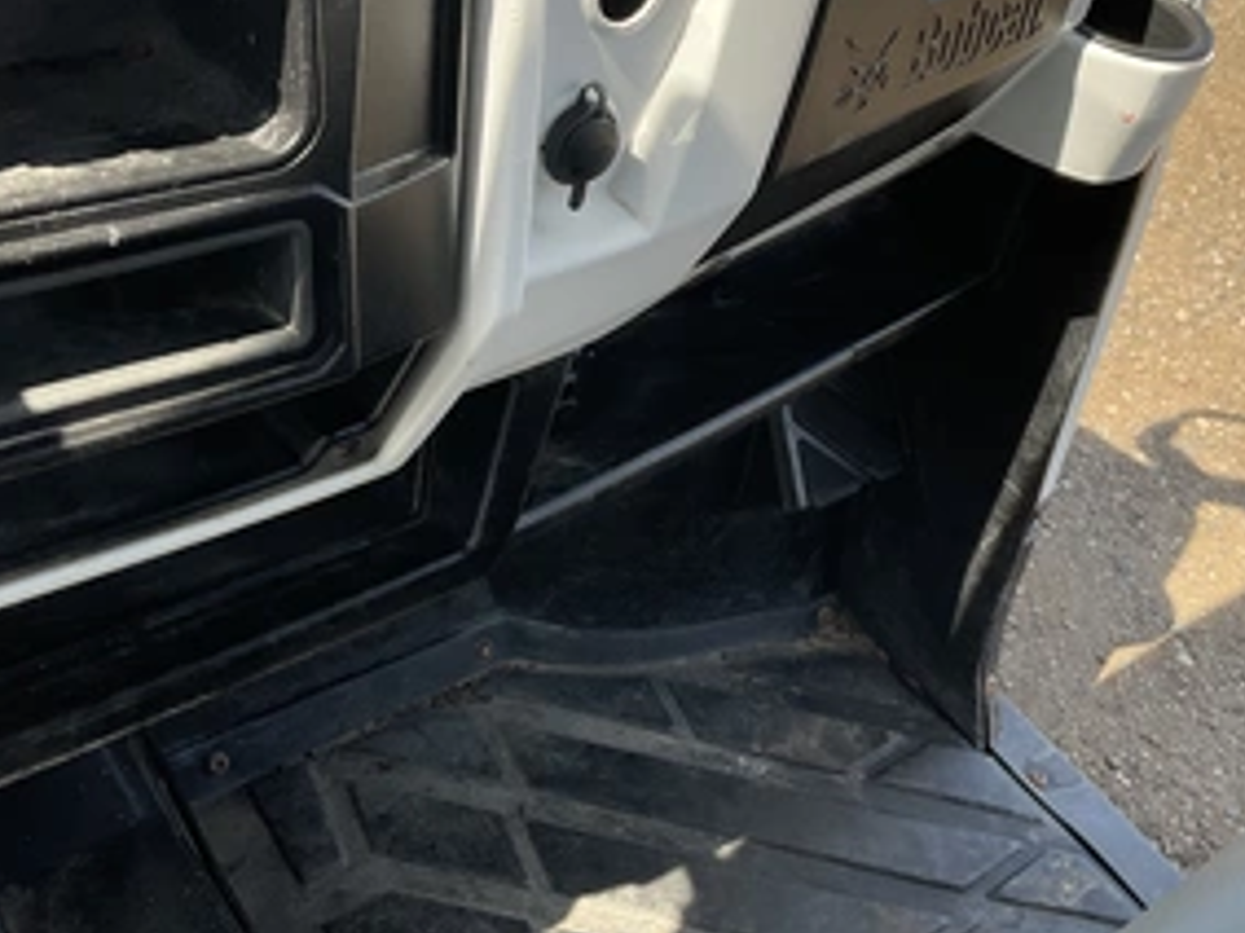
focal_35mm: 41
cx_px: 757
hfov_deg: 45.5
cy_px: 299
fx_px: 1474
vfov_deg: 34.7
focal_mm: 3
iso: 25
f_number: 1.8
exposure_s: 1/504
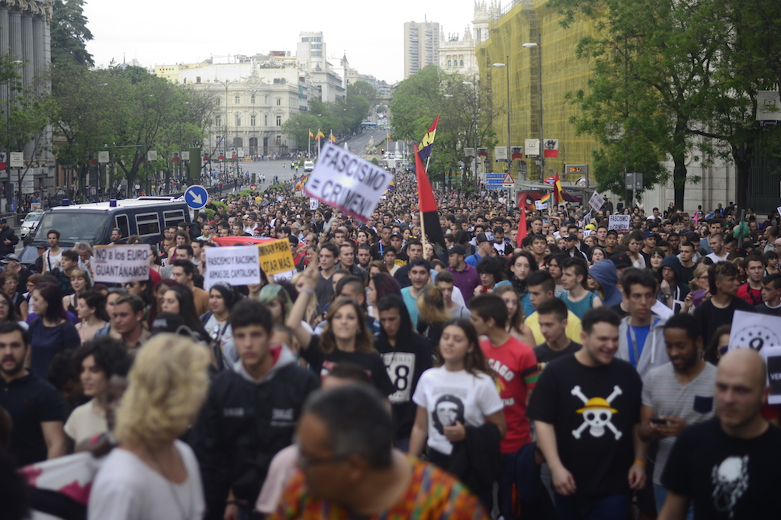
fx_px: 1084
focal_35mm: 50
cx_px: 390
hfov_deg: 39.6
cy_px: 260
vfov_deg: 27.0
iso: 200
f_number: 2.2
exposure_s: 1/640
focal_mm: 50
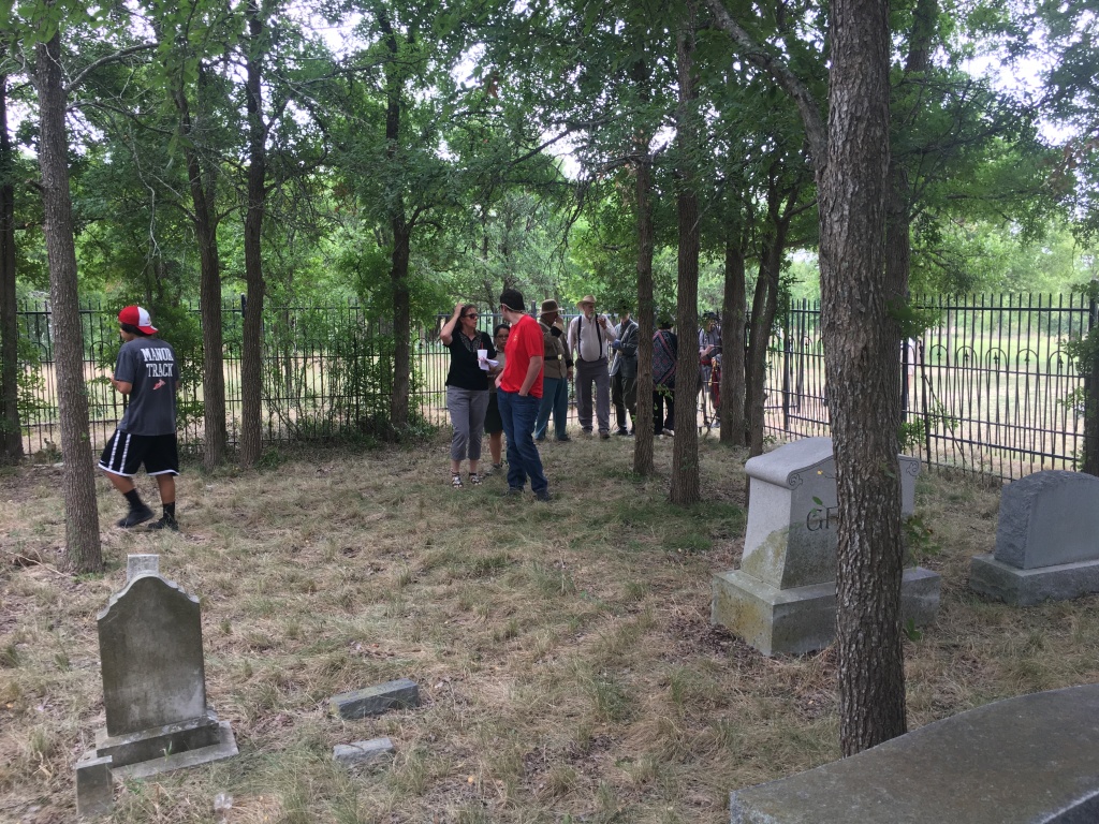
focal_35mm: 29
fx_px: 921
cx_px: 550
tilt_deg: -8.5
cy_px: 412
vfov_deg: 48.2
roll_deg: -0.7
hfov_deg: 61.7
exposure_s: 1/60
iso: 32
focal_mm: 4.15
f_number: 2.2
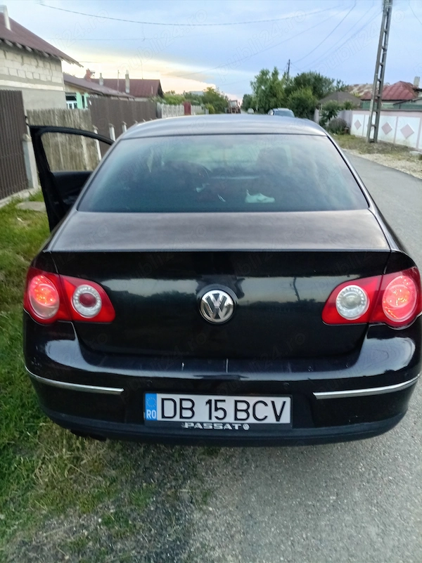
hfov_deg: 54.8
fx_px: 407
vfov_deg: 69.4
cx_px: 211
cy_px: 282
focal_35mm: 25
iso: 329
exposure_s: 1/25
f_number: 1.8
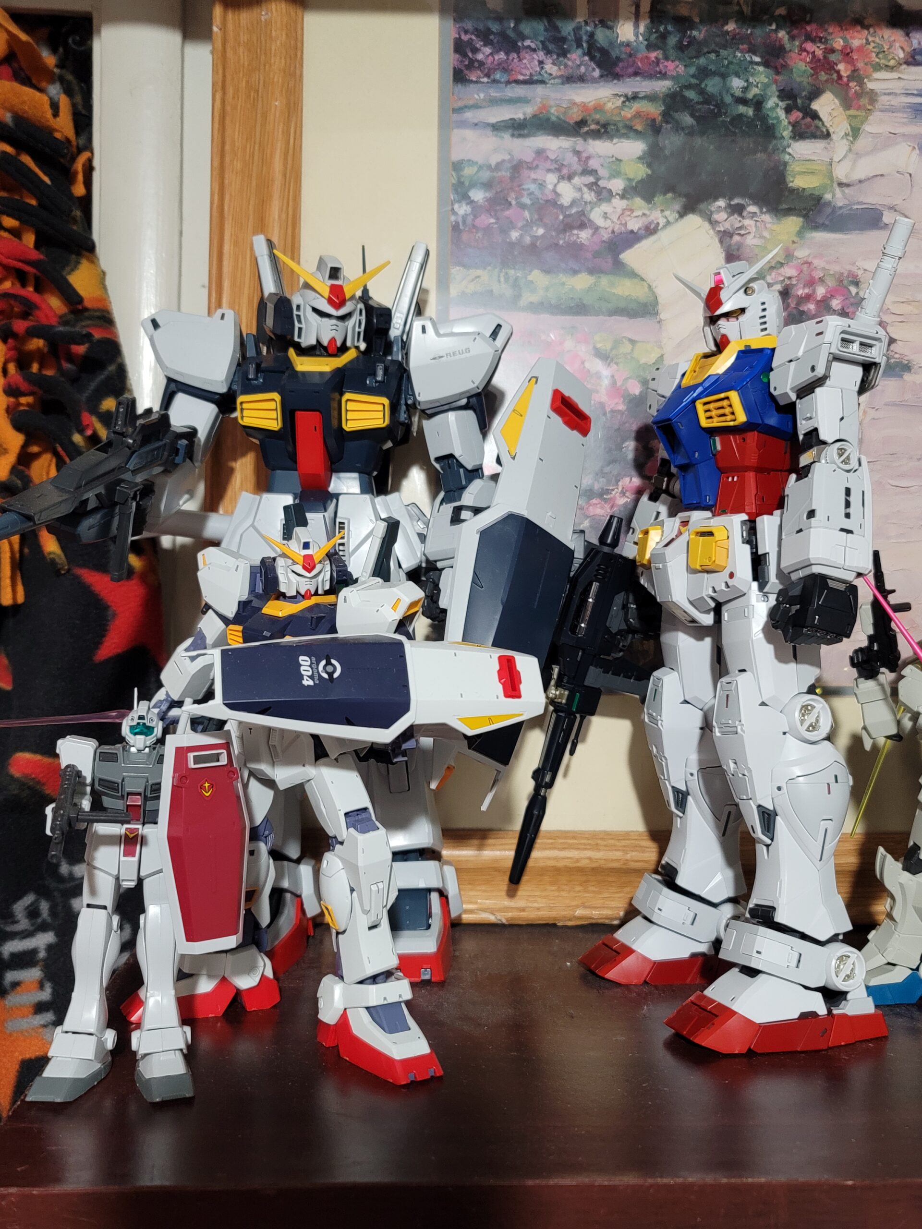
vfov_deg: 69.4
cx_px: 461
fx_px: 888
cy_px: 614
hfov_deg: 54.9
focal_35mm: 25
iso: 400
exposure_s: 1/40
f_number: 1.8
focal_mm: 7
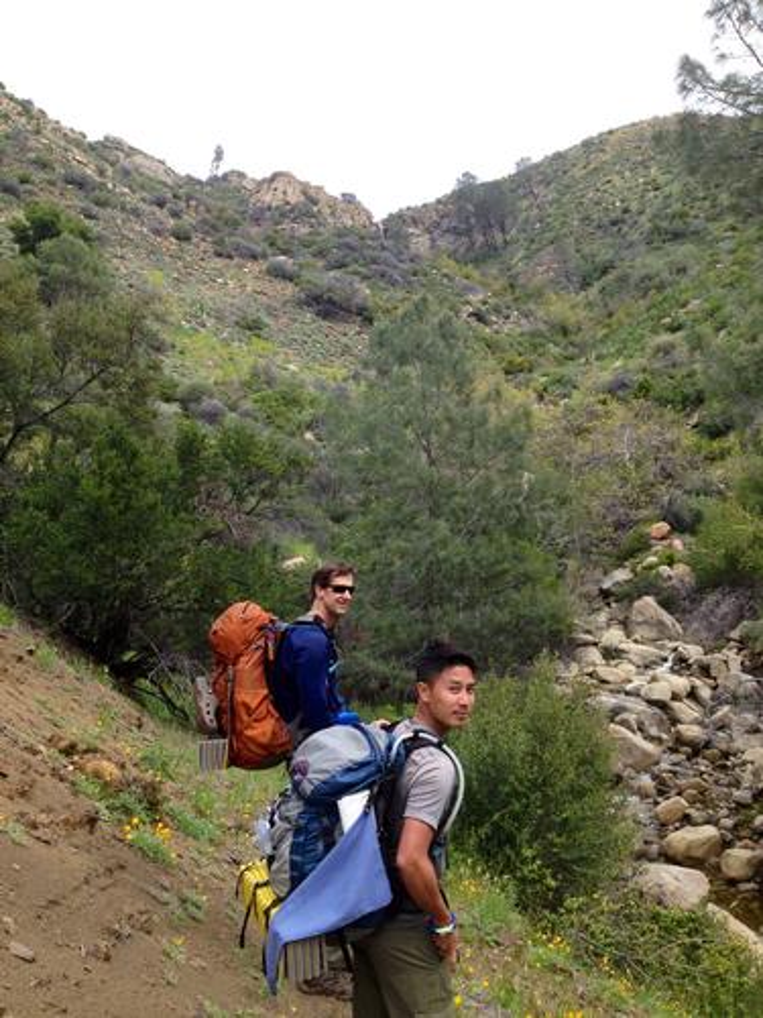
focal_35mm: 35
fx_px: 1029
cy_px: 509
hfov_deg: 40.7
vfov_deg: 52.6
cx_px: 382
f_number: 2.4
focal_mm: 4.28
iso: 50
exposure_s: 1/778
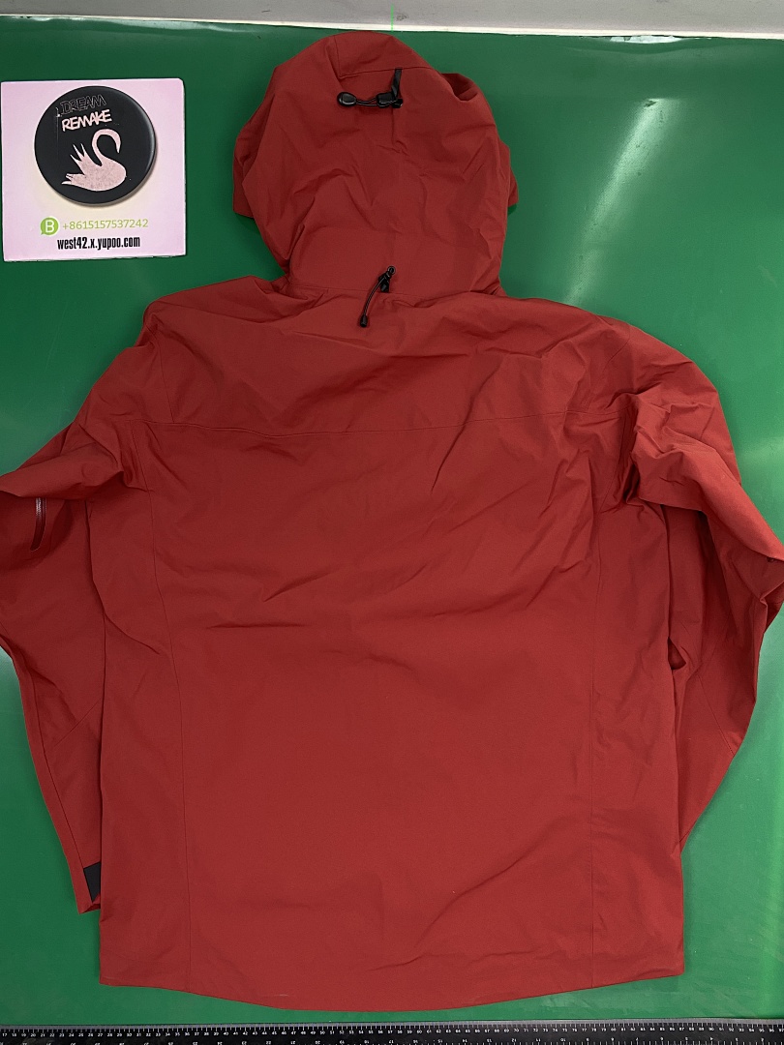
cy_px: 522
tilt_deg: -86.7
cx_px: 392
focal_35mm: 26
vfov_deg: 67.3
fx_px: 785
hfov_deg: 53.1
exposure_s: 1/72
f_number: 1.8
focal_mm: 4.25
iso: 125
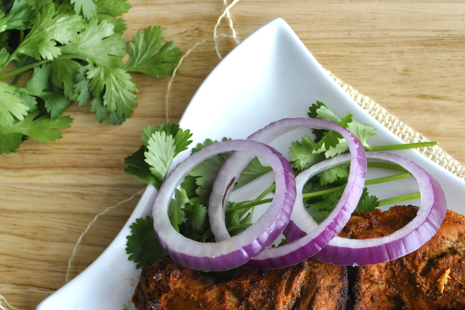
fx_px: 1098
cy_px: 311
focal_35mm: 85
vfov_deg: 15.8
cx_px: 306
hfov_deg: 23.8
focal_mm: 28
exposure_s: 1/100
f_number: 5
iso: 200
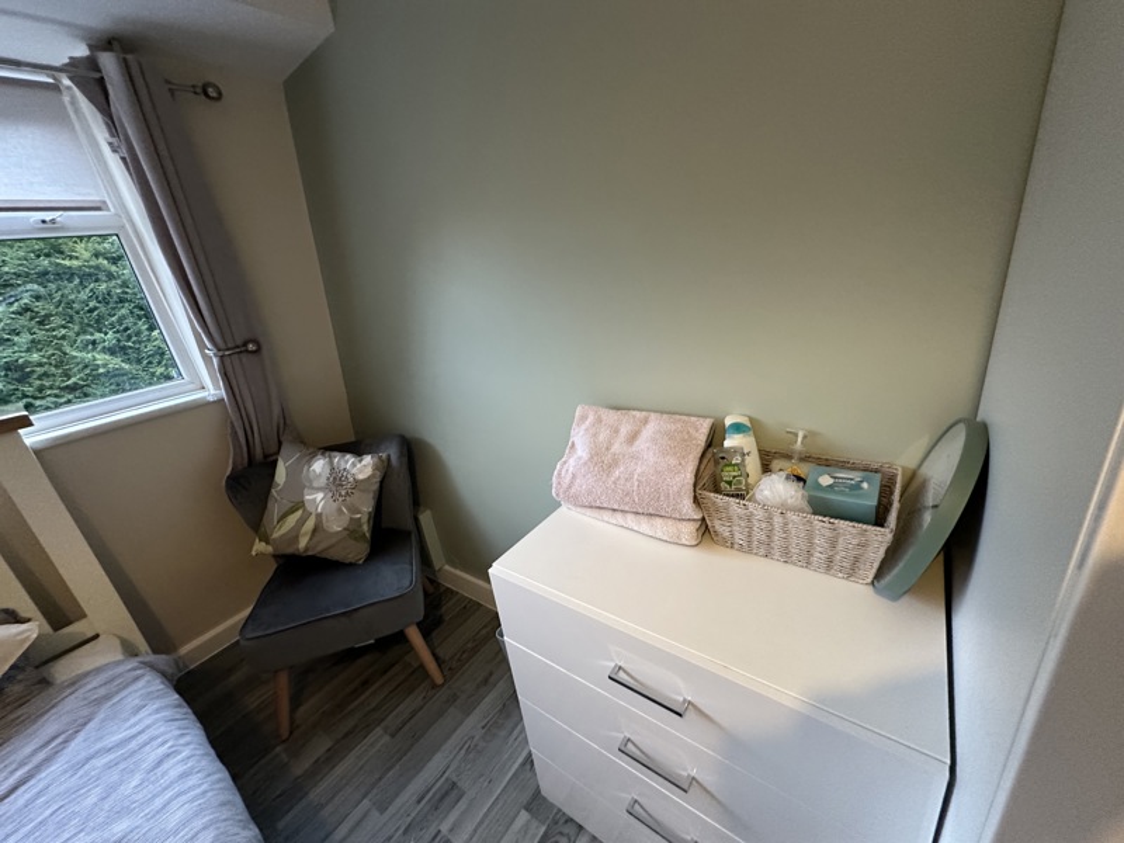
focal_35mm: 14
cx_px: 562
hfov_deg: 102.1
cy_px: 422
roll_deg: +9.4
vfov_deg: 85.7
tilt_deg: -22.1
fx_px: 455
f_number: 2.2
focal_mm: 2.22
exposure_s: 1/50
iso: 400
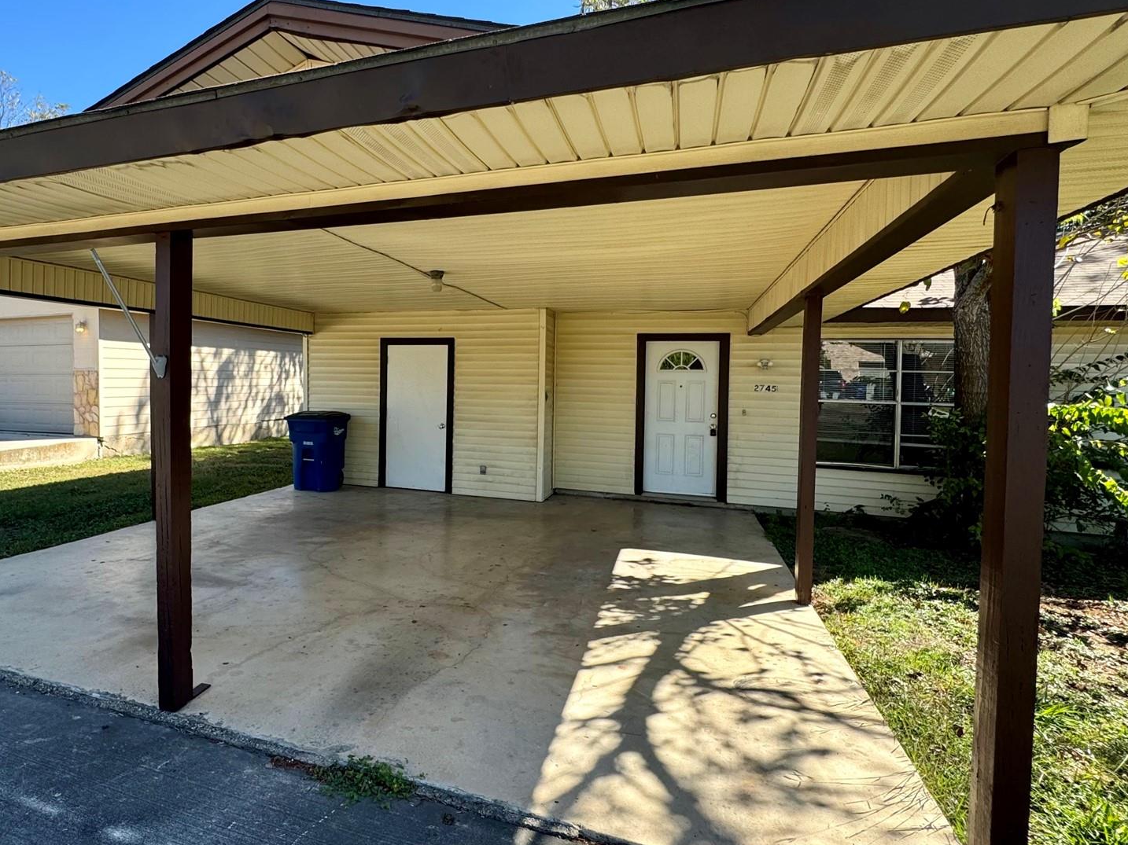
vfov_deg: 65.9
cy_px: 399
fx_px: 652
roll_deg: +0.0
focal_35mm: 20
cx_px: 415
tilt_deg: -3.2
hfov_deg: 80.1
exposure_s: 1/448
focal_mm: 2.22
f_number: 2.2
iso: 40
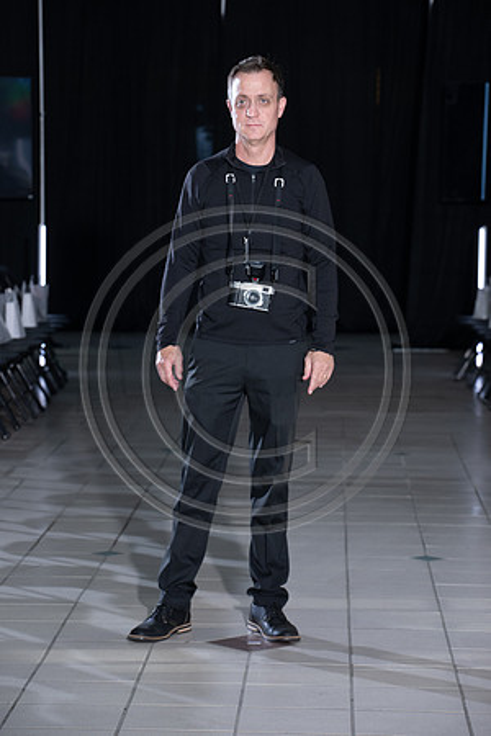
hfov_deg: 11.4
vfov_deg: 17.1
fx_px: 2455
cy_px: 368
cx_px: 246
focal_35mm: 120
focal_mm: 120
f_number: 6.3
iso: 1000
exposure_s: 1/160
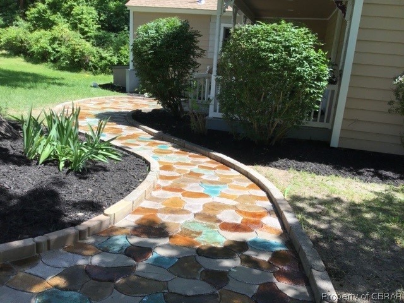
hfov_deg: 58.4
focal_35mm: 31
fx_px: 362
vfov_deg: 45.4
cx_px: 202
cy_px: 152
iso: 25
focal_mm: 3.3
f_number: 2.4
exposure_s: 1/543
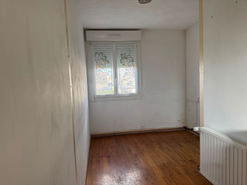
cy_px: 92
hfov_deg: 71.6
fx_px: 171
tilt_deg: -5.3
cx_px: 124
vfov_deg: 56.8
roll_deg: +1.1
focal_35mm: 24
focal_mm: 6.76
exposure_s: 1/121
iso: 160
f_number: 1.78
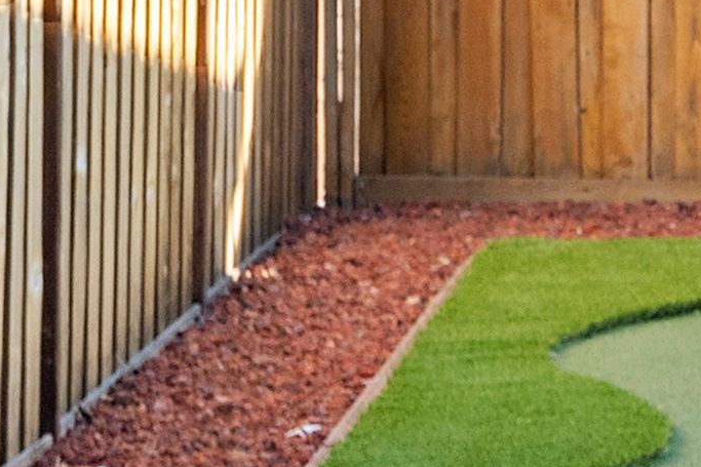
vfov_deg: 4.8
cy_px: -249
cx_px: 1351
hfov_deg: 7.0
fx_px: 5528
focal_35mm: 284
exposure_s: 1/80
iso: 400
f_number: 7.1
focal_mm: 24
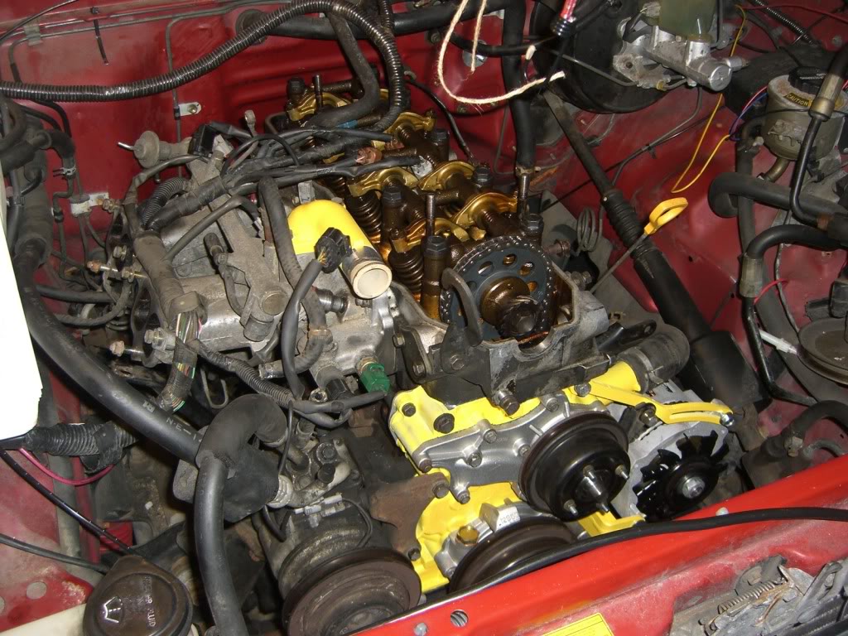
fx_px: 931
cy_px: 318
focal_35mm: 38
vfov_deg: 37.7
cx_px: 424
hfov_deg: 49.0
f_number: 2.8
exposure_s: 1/60
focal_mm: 7.9
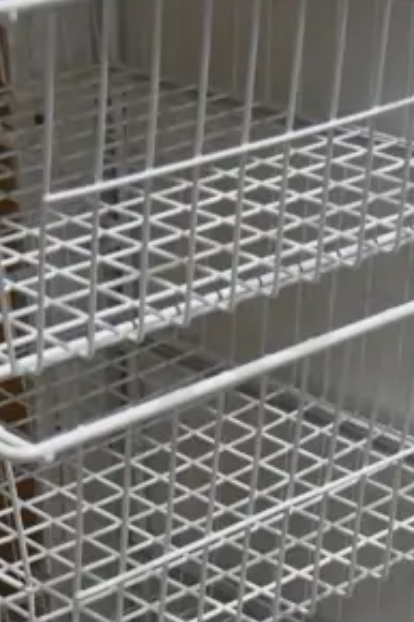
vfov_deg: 19.5
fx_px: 1779
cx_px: 103
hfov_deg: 13.2
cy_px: 556
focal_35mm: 103
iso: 200
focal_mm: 14
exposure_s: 1/80
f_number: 3.5
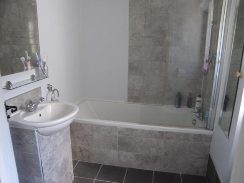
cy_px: 92
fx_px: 183
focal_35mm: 26
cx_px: 122
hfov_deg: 67.3
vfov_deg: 53.0
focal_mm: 4.6
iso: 125
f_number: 2.8
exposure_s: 1/15
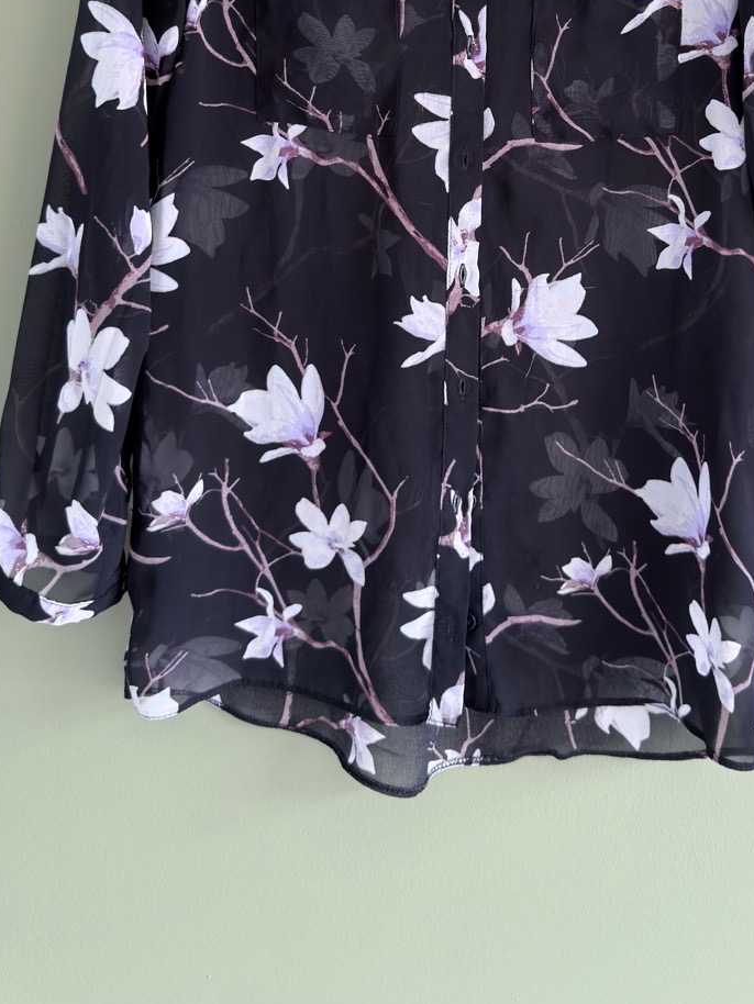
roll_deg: -0.7
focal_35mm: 42
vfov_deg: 42.0
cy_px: 149
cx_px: 494
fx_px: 1219
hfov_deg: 34.1
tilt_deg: -2.8
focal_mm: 6.76
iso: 100
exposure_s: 1/60
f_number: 1.78
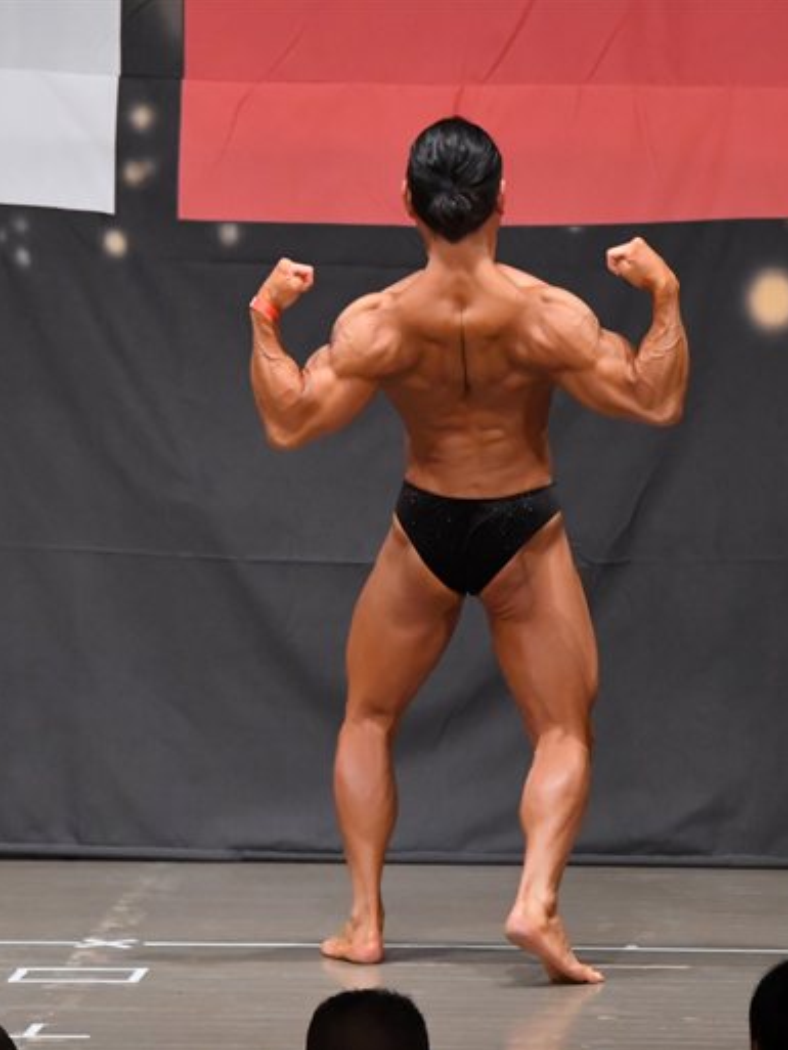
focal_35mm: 315
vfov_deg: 6.3
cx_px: 523
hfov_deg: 4.7
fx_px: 9557
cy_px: 526
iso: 6400
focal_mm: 145
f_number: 5.6
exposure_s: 1/400
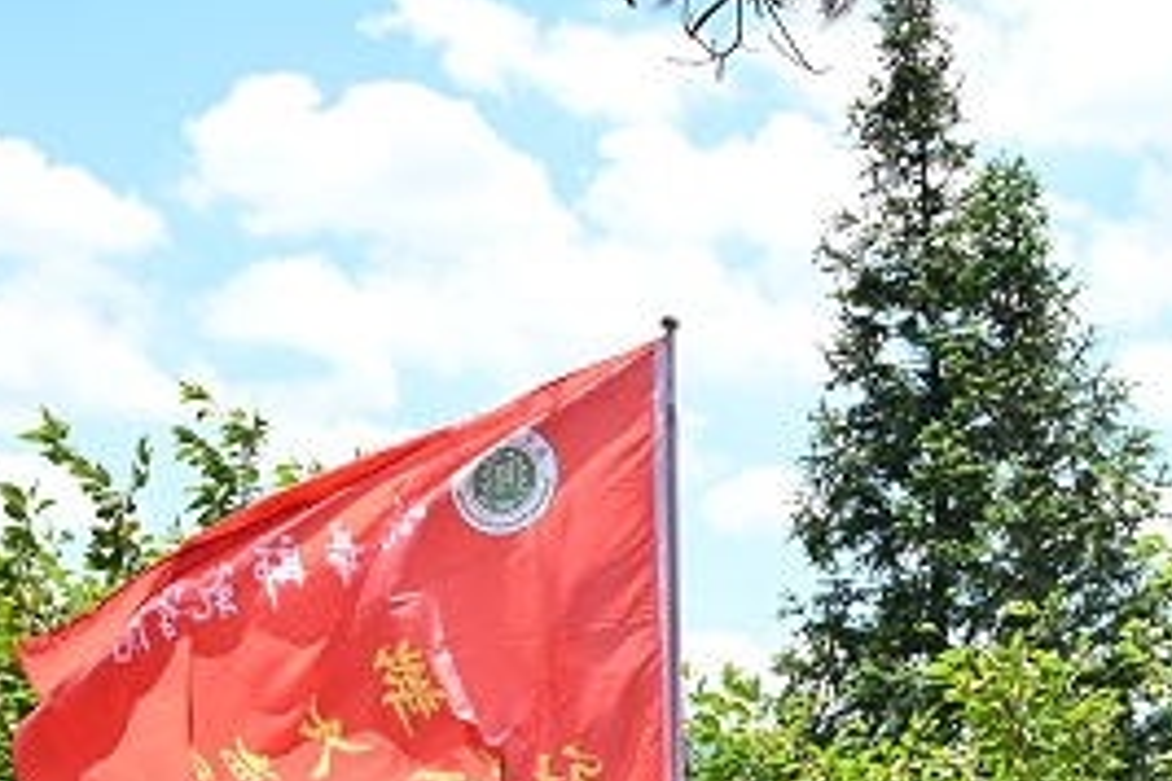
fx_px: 2702
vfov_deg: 16.2
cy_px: 717
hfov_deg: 23.5
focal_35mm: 83
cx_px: 1146
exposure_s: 1/250
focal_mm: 37
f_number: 5.6
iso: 110
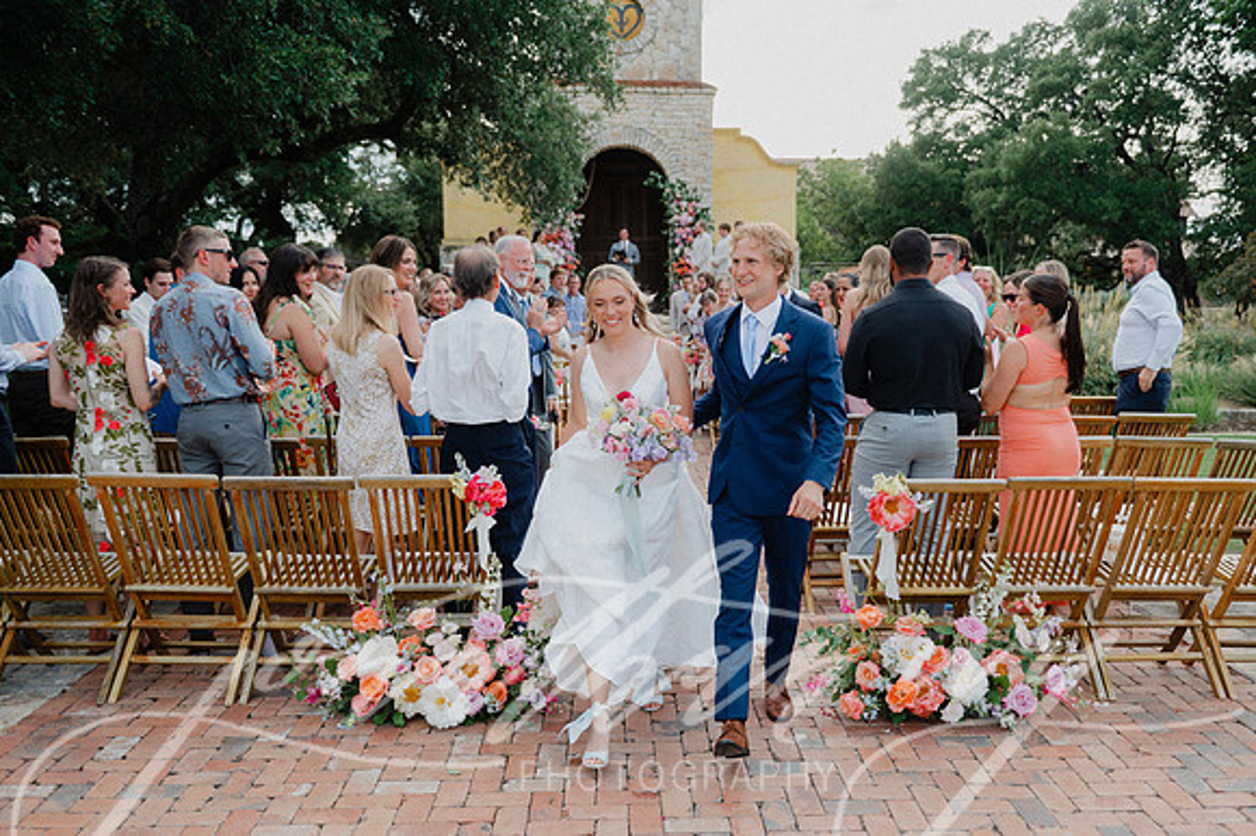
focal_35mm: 32
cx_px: 687
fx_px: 1112
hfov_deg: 58.8
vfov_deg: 41.1
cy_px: 457
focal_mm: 28
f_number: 2.8
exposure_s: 1/2500
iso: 280
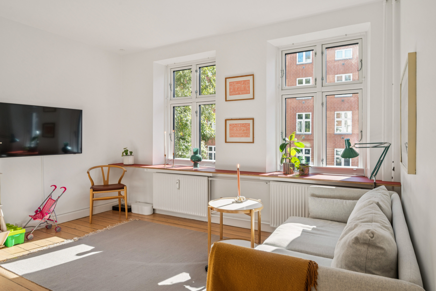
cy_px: 146
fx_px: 272
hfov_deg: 77.3
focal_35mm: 22
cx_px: 218
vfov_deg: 56.1
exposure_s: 1/250
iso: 640
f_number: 9
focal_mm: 22.5
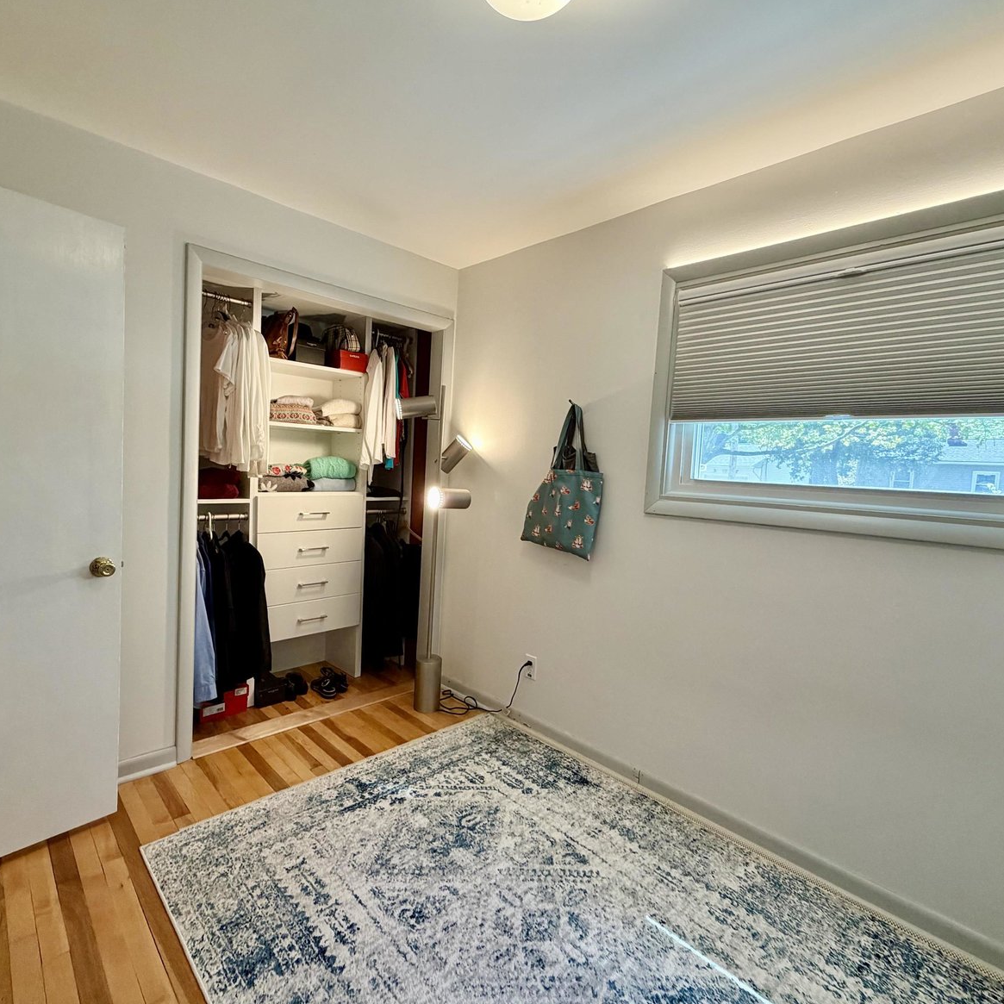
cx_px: 472
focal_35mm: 17
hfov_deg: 83.9
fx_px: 558
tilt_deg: -3.0
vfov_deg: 84.0
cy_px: 501
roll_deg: -2.8
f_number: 2.2
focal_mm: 2.22
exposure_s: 1/120
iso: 250
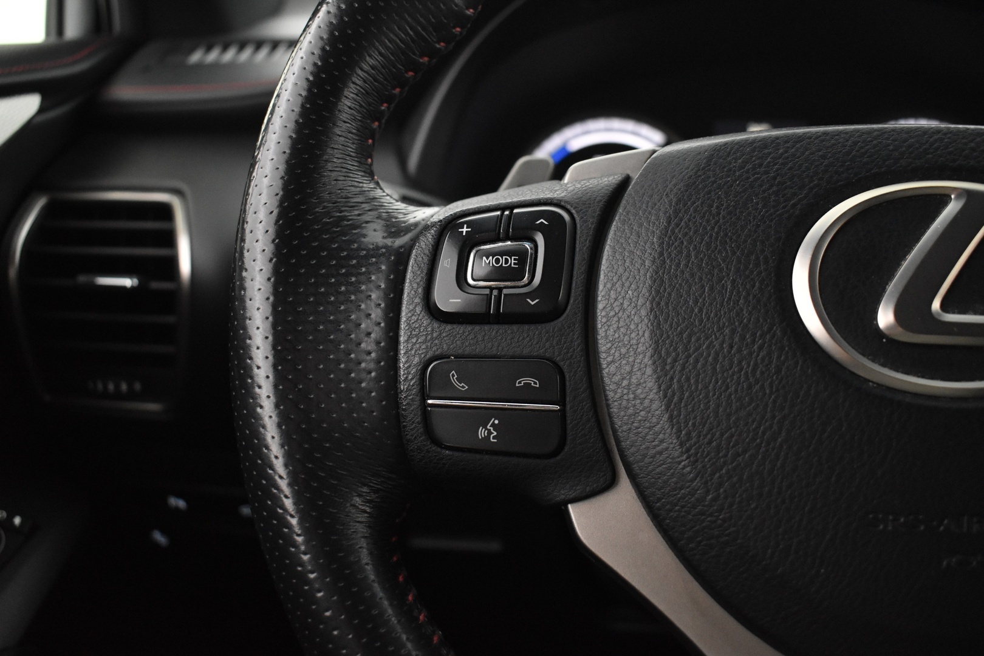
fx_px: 943
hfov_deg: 55.1
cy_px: 328
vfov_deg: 38.4
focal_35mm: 34
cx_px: 492
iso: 3200
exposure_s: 1/30
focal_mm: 23
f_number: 3.8
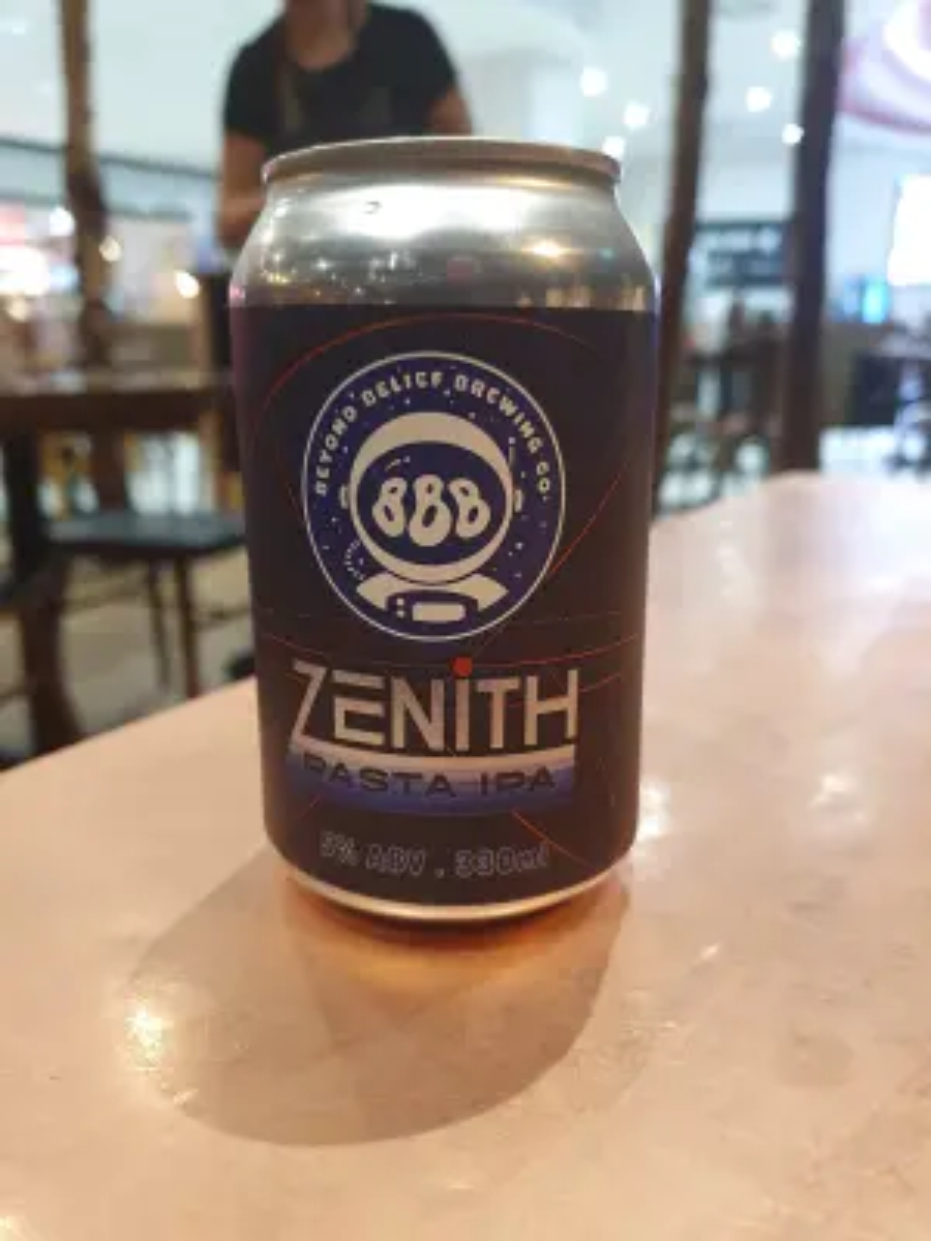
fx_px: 932
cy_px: 620
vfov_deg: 67.3
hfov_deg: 53.1
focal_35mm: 26
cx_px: 466
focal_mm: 4.32
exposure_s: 1/50
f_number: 1.5
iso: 320
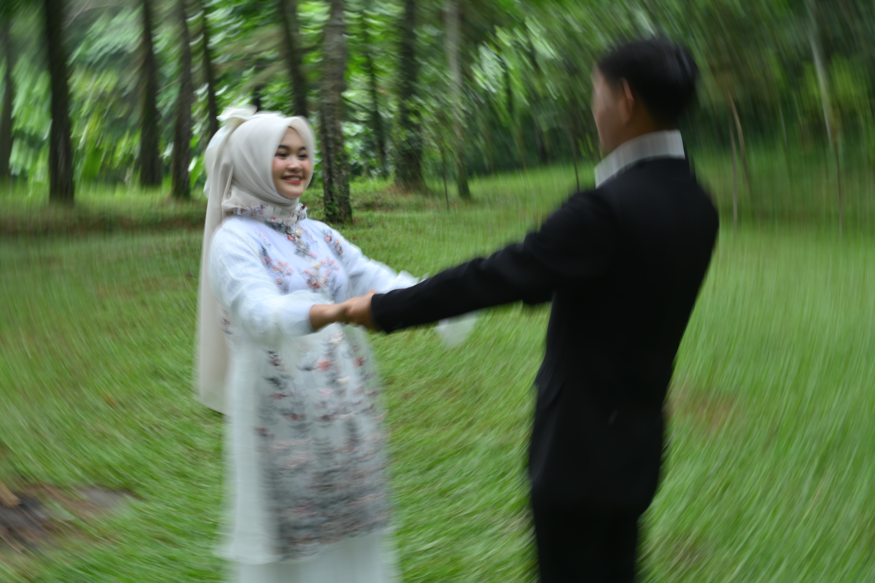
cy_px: 292
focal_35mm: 50
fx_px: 1215
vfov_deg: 27.0
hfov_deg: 39.6
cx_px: 438
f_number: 6.3
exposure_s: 1/25
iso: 63
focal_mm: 50
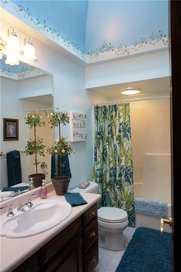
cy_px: 136
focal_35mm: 24
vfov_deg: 73.8
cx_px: 90
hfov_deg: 53.1
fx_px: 181
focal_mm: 16
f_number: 4
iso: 640
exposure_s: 1/160
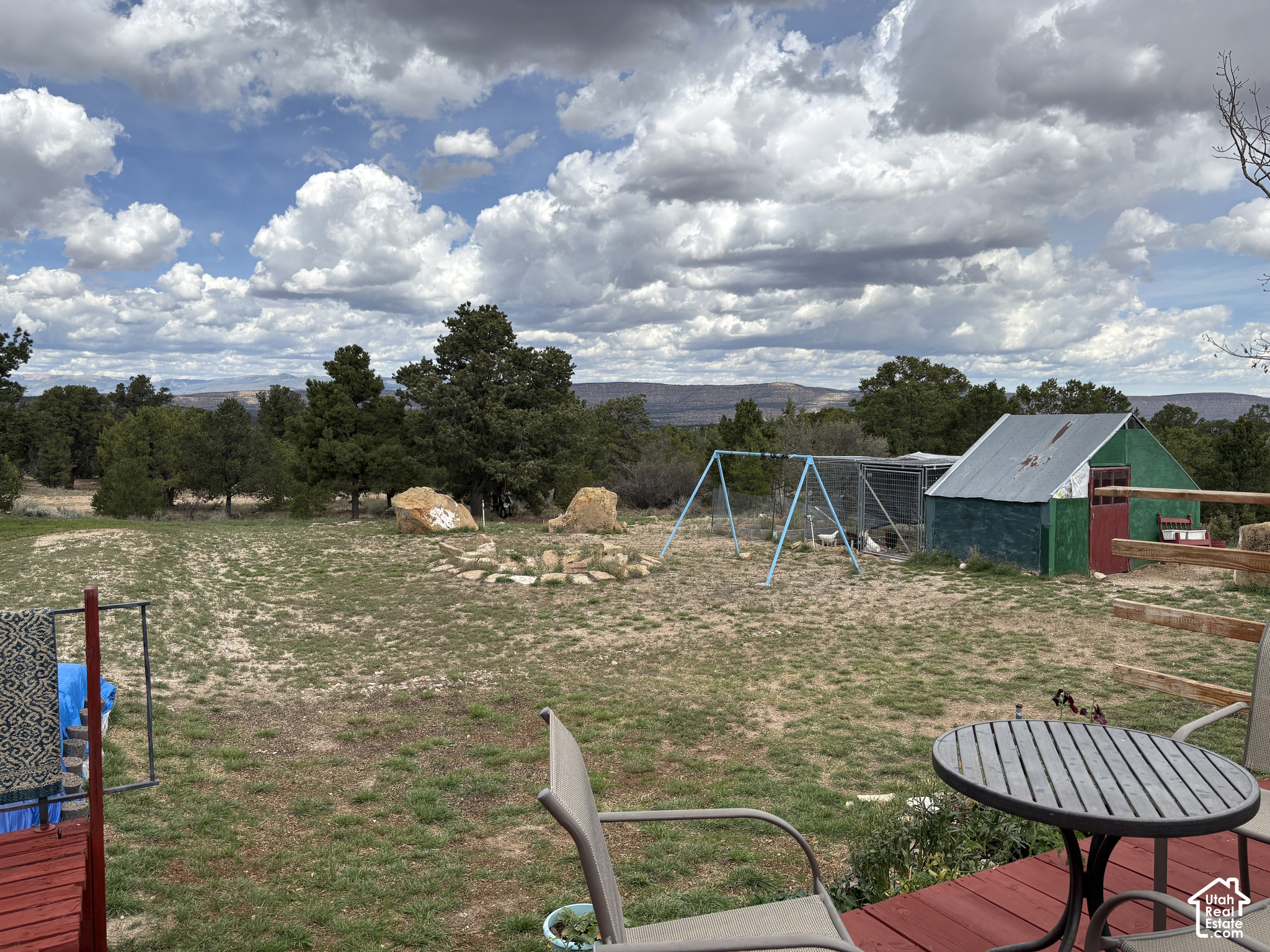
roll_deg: +0.3
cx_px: 635
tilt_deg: -3.6
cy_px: 476
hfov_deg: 67.3
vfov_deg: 53.1
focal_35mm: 26
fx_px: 954
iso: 50
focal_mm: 5.96
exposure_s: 1/3448
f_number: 1.6
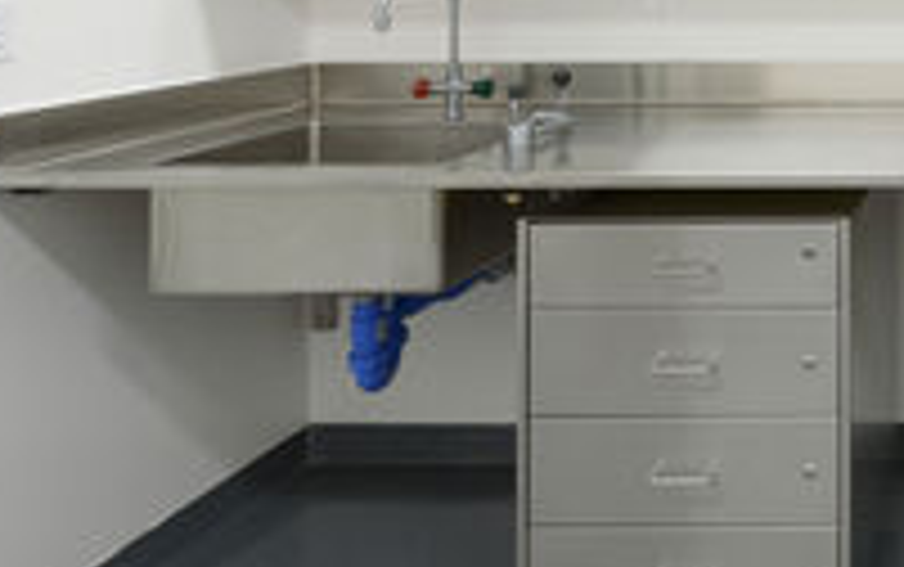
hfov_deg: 38.0
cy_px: -52
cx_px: 1093
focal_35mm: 38
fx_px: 937
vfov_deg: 30.3
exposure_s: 1.3
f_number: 18
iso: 100
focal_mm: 15
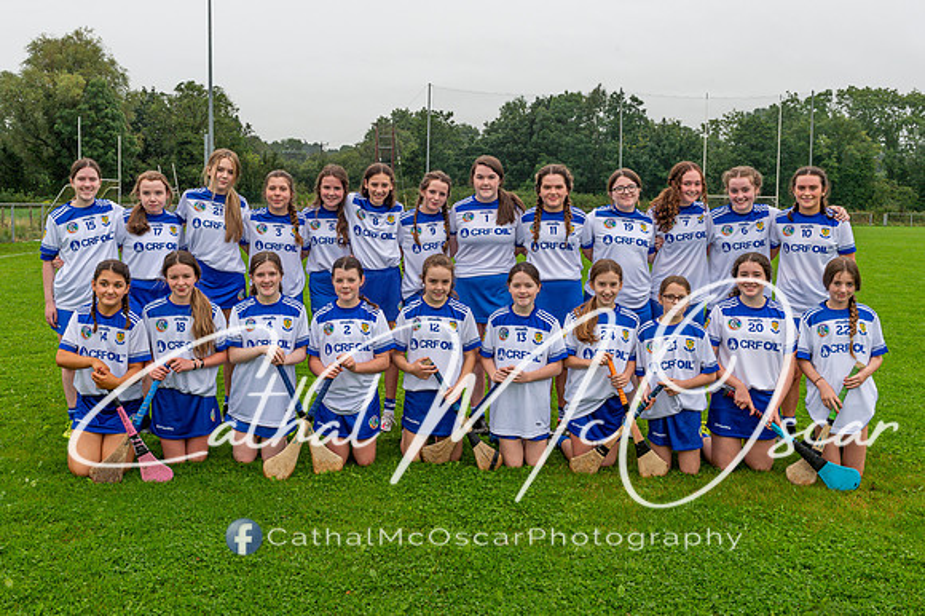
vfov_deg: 34.8
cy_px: 280
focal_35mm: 38
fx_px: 981
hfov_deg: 50.4
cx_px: 406
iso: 250
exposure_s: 1/100
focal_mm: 31
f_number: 7.1
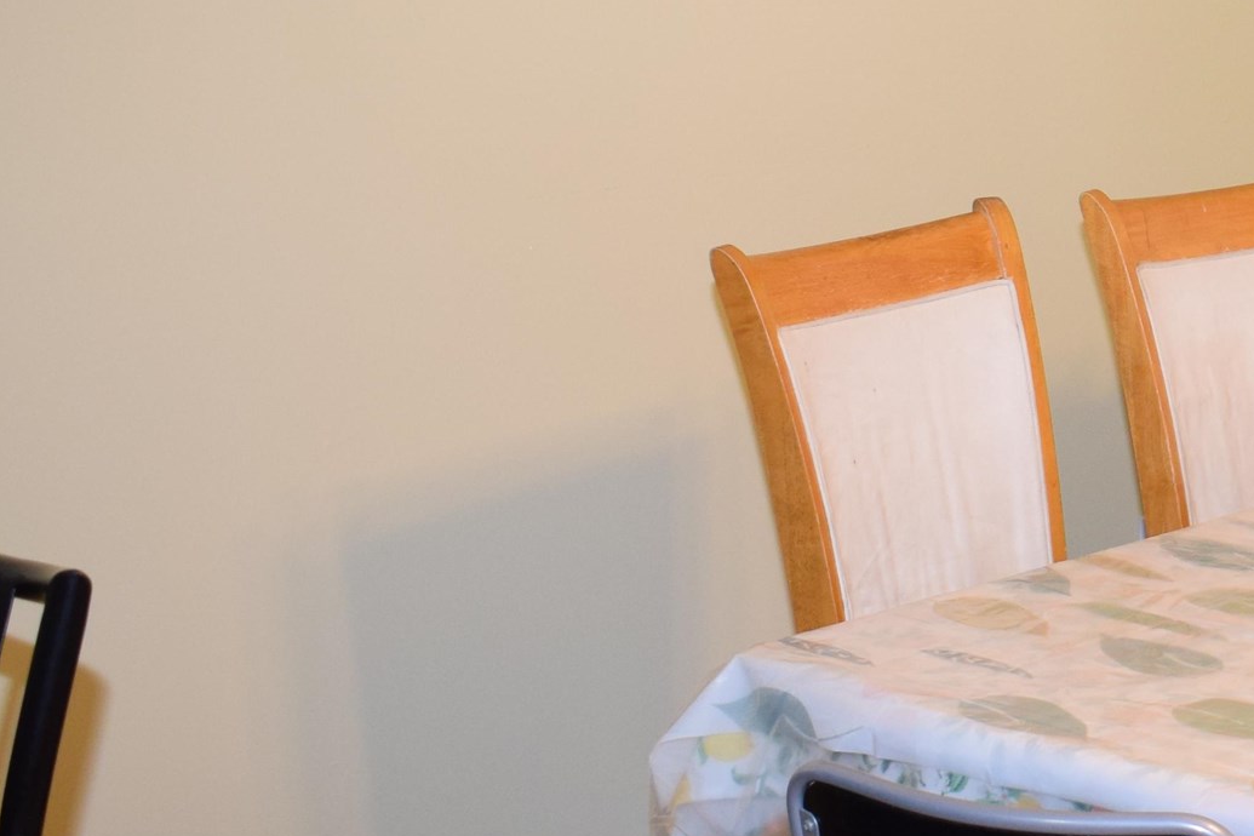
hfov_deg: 20.4
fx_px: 3256
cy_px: 212
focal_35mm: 93
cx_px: 1491
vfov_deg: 14.6
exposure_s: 1/100
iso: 800
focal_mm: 21
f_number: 5
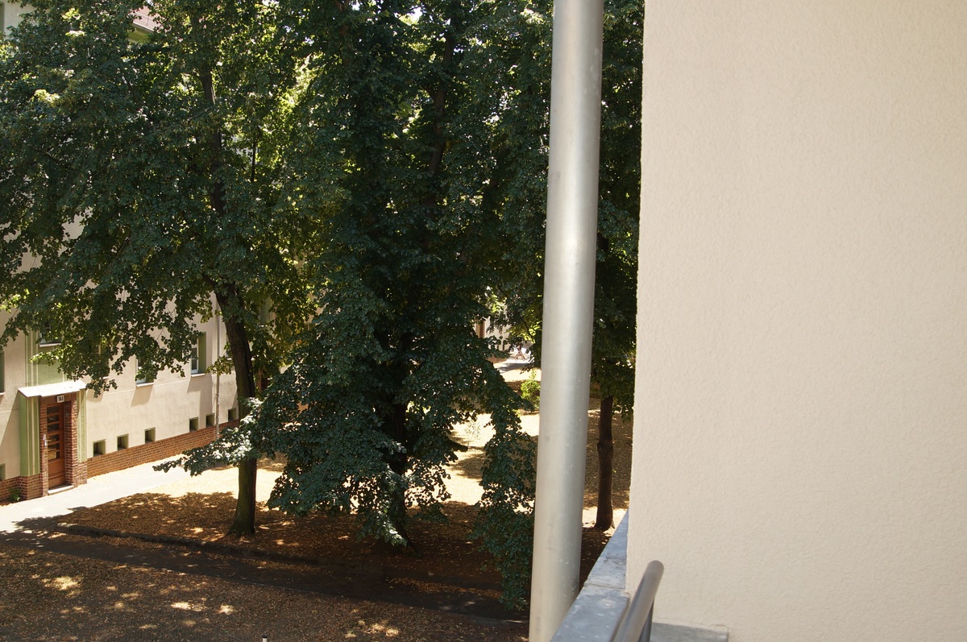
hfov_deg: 52.6
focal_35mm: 36
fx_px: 966
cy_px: 354
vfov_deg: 36.7
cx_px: 362
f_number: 5
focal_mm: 18
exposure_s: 1/100
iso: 100
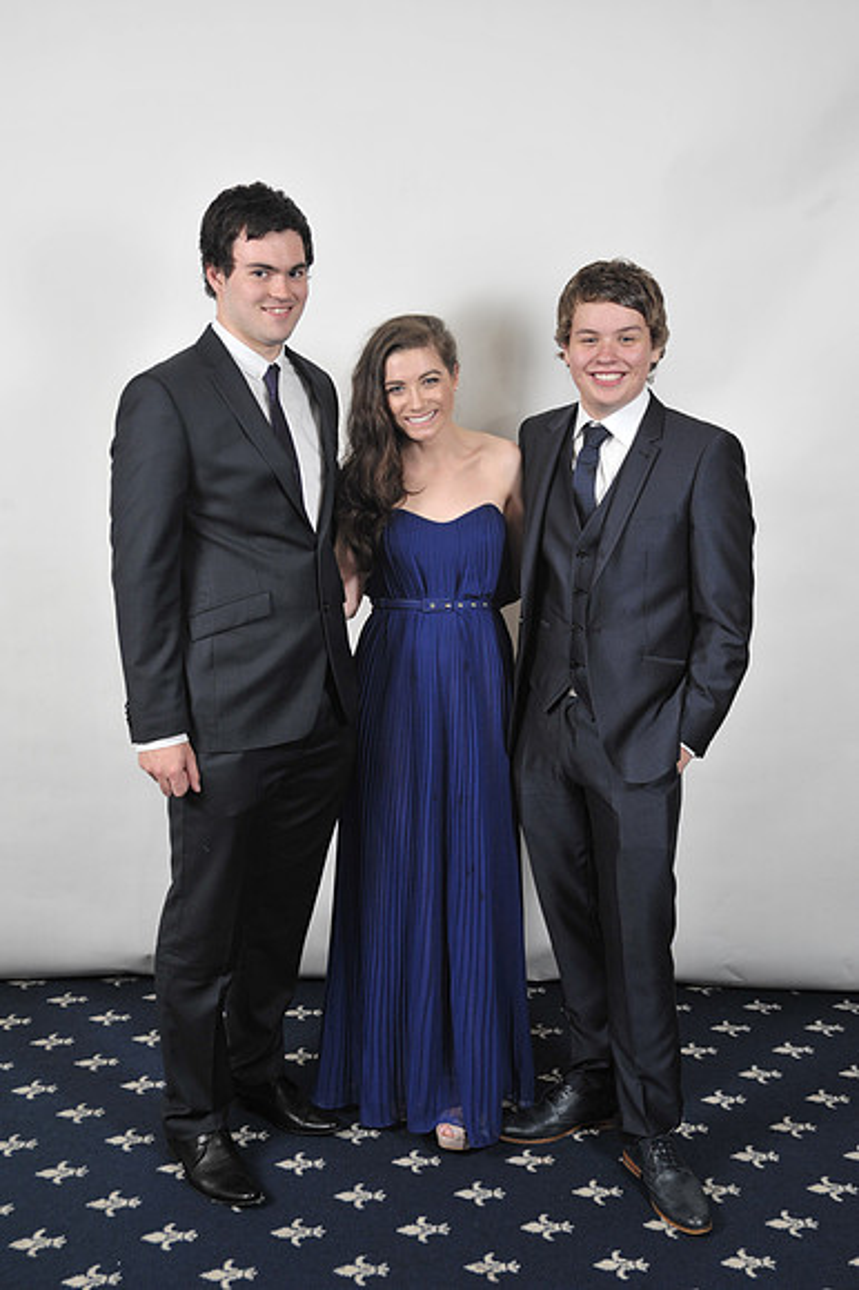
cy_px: 645
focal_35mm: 42
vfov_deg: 46.4
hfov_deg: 31.9
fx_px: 1505
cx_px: 430
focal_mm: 42
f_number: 7.1
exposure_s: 1/160
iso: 1000
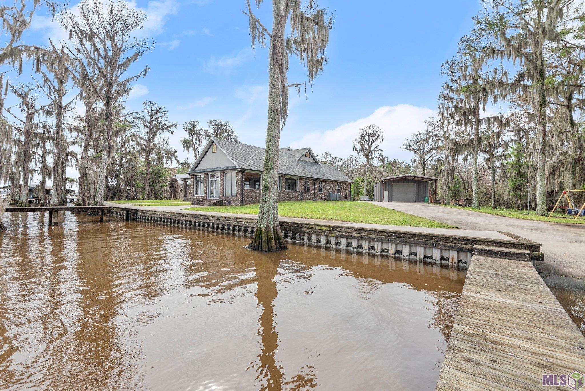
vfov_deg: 73.8
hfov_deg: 96.7
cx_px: 292
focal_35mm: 16
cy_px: 196
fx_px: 260
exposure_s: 1/500
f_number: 10
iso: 400
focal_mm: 16
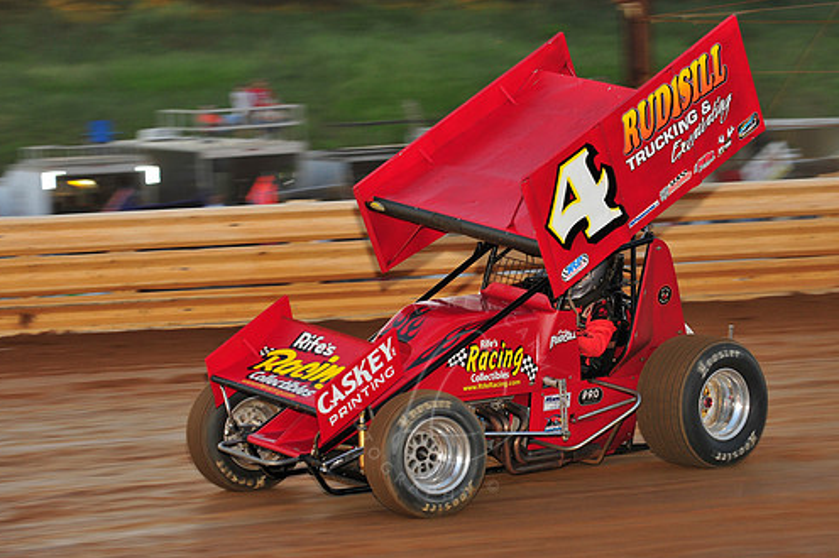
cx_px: 452
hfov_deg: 13.0
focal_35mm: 158
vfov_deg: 8.7
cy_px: 242
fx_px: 3680
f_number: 6.3
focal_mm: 135
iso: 800
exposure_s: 1/320
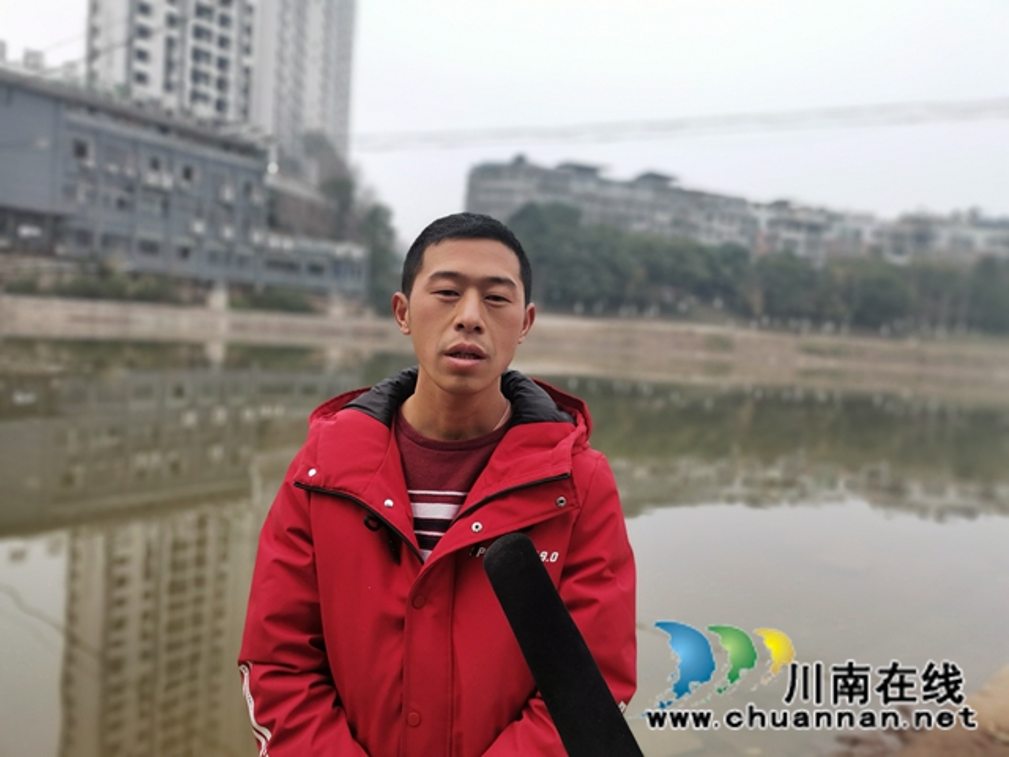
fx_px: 758
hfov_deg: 67.3
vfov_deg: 53.1
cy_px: 378
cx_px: 504
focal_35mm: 26
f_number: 2.4
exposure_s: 1/194
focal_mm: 4.75
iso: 50
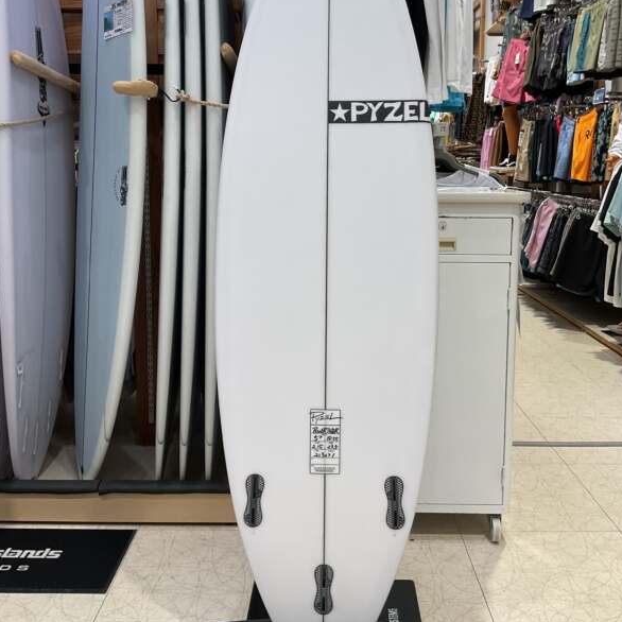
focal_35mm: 35
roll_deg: +0.3
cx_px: 315
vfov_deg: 47.0
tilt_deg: -7.5
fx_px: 712
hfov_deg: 47.2
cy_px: 250
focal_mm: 3
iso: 50
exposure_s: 1/120
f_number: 1.8
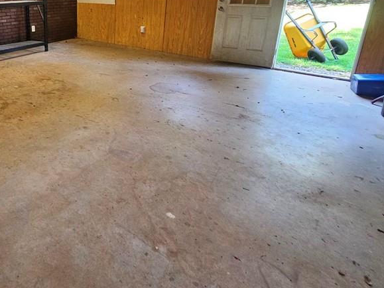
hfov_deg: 66.1
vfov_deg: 55.4
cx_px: 69
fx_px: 255
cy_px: 65
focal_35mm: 23
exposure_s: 1/40
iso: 320
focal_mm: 2.2
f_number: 2.2
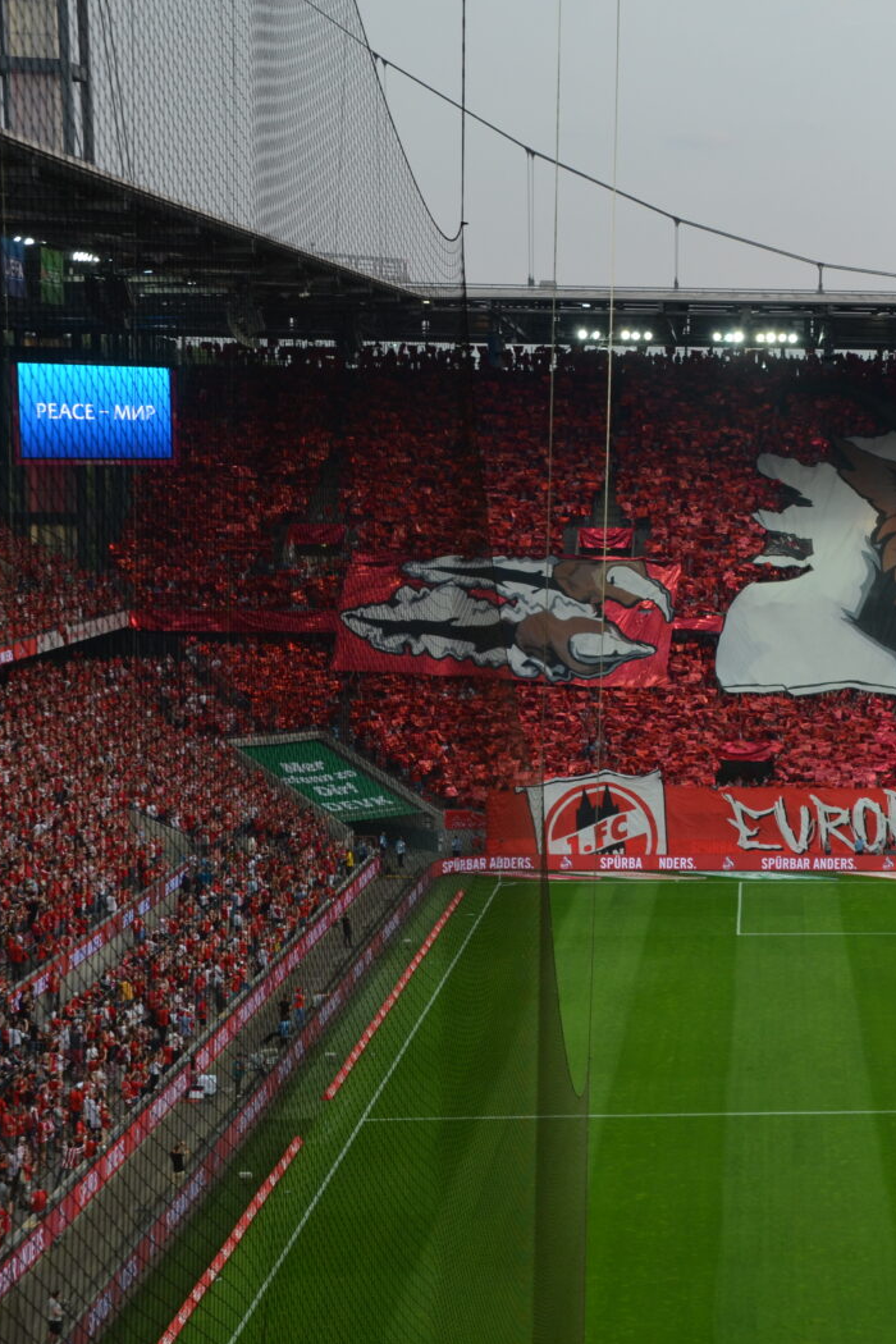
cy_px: 675
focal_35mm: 73
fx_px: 2725
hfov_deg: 18.1
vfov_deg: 27.7
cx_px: 923
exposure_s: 1/125
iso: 320
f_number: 5.6
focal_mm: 32
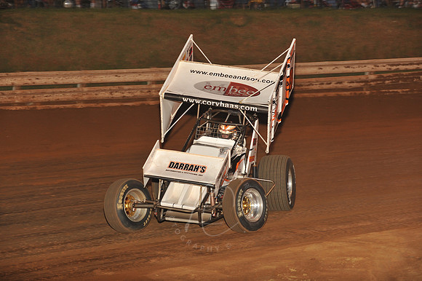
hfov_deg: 16.4
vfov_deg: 11.0
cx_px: 211
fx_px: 1464
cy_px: 140
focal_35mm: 125
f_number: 6.3
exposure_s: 1/320
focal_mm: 125
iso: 1000
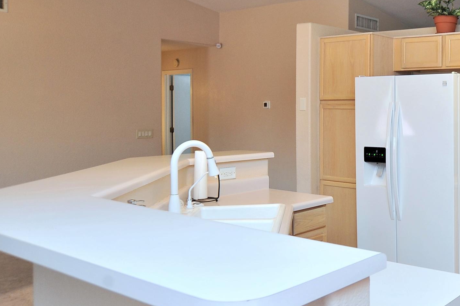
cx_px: 478
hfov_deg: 42.5
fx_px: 485
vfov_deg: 34.8
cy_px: 113
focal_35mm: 38
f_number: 5.6
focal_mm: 18
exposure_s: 1/30
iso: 640
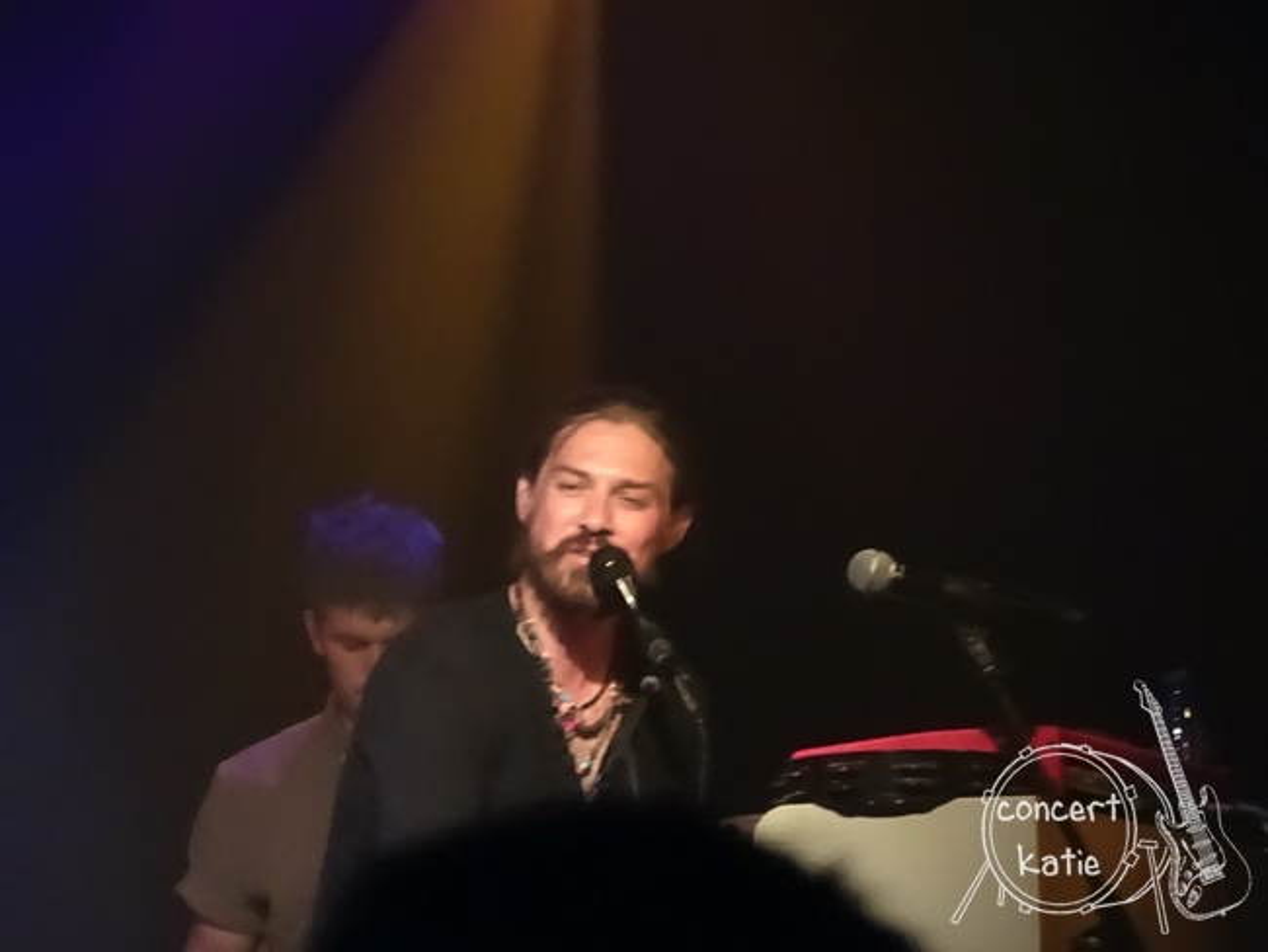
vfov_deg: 4.1
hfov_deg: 5.4
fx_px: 13412
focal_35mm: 366
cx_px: 634
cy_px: 476
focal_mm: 62.47
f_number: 6.3
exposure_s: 1/25
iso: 3200
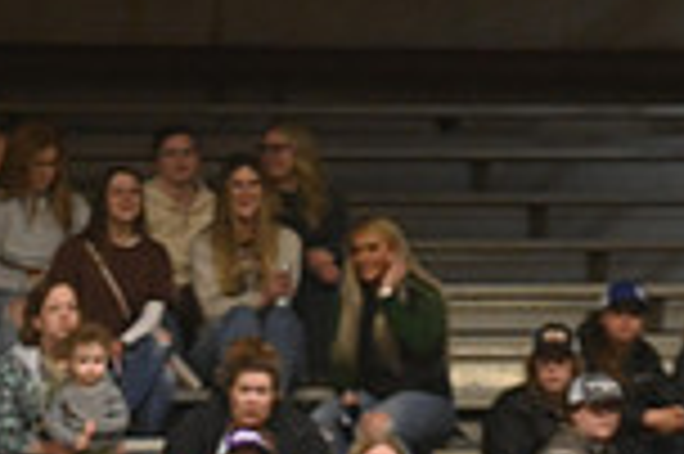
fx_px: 14519
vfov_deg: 1.8
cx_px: 90
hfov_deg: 2.7
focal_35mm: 765
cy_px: 852
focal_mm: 200
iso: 6400
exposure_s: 1/400
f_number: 2.8
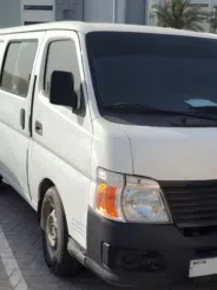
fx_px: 477
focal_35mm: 57
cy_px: 160
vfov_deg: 33.8
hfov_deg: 25.6
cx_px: 111
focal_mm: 5.25
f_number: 1.75
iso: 100
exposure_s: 1/982
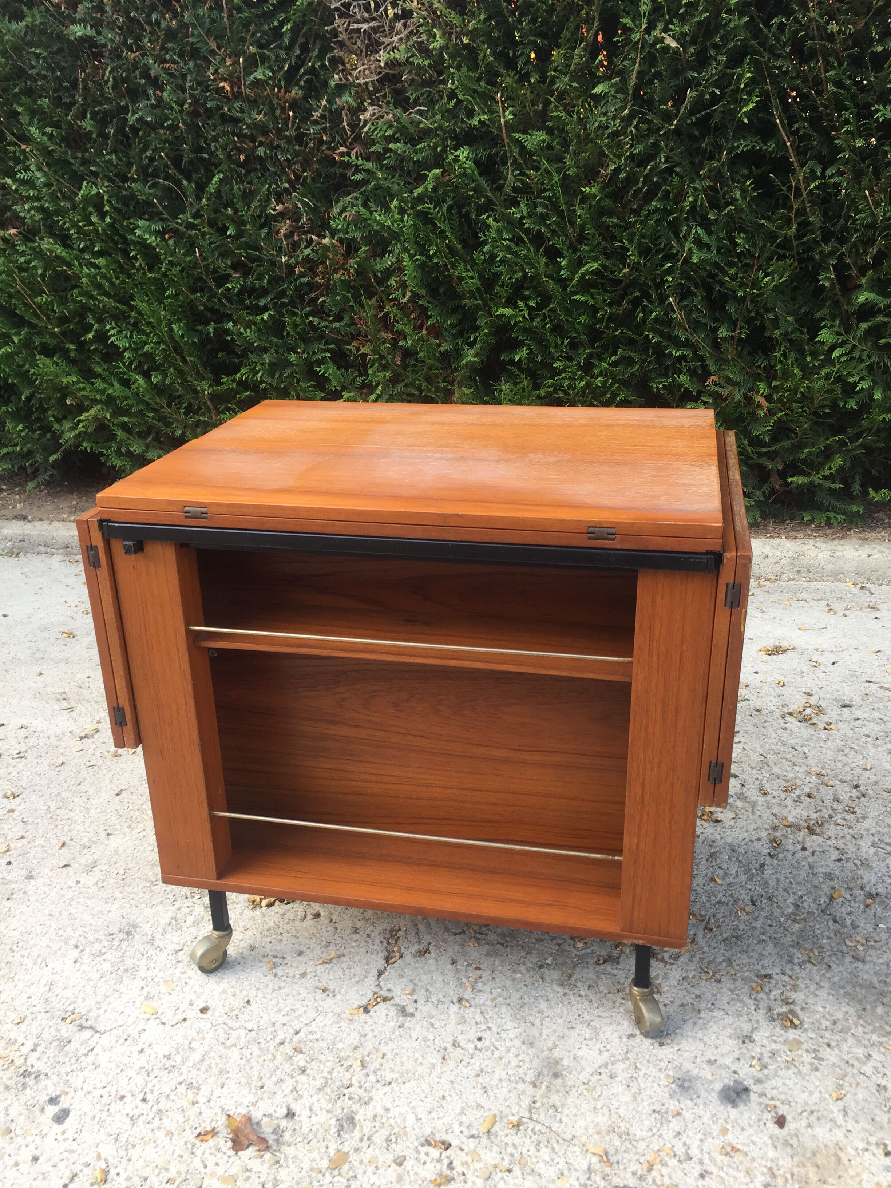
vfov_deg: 61.7
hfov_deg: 48.2
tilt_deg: -23.3
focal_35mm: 29
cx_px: 446
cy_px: 594
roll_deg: +3.8
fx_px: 995
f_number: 2.2
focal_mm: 4.15
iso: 40
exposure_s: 1/50
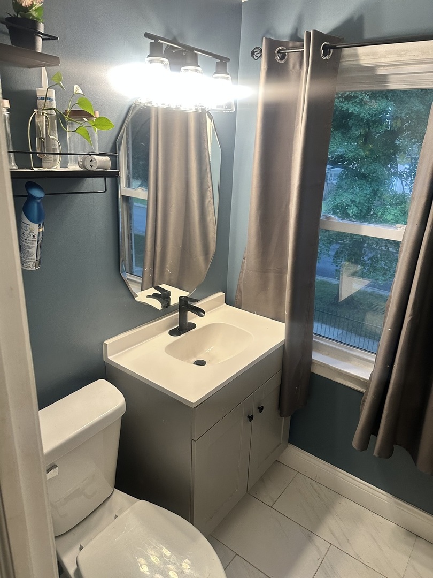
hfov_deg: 56.8
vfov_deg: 71.6
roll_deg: -3.2
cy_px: 289
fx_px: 400
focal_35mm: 24
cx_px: 216
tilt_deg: -18.8
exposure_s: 1/60
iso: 250
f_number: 1.78
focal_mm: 6.86
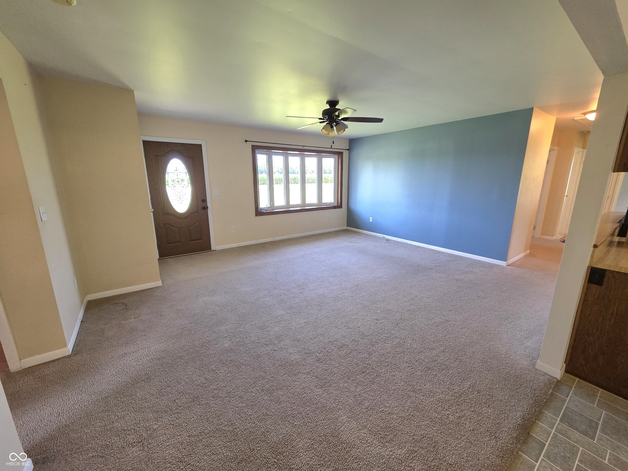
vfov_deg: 89.9
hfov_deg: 106.2
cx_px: 314
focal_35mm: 13
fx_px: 236
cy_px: 236
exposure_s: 1/120
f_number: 1.9
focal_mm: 2.2
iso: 320
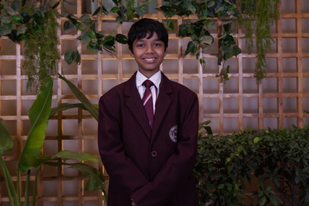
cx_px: 154
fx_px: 464
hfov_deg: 36.9
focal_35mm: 54
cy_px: 103
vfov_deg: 25.1
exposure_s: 1/125
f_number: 5
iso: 400
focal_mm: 36
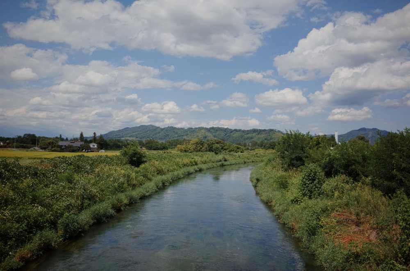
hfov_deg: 65.6
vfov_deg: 46.2
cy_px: 136
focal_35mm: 28
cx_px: 205
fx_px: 318
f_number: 11
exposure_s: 1/350
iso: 200
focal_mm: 18.3
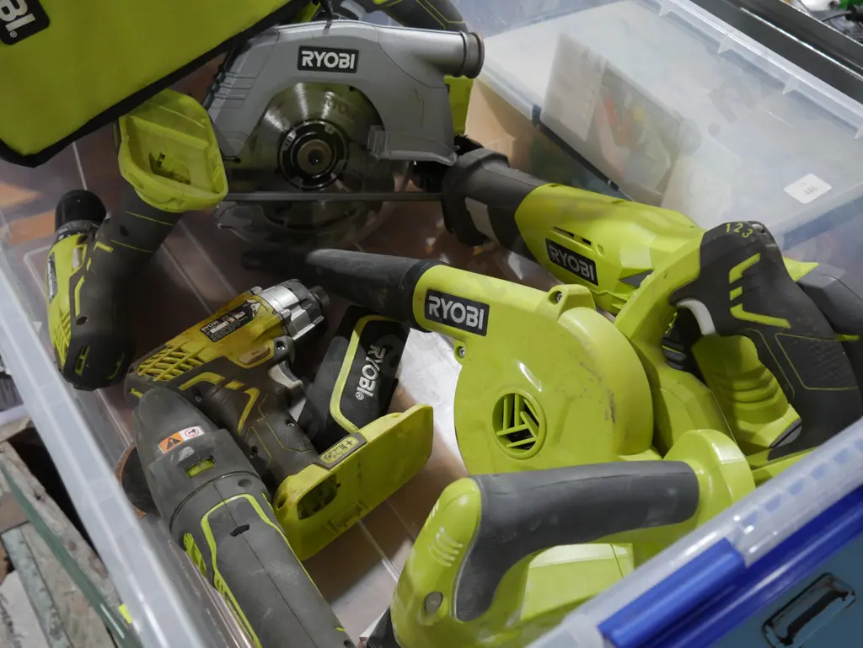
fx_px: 898
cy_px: 324
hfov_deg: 51.3
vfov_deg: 39.7
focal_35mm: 36
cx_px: 432
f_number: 4
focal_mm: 18
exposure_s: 1/60
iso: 1000
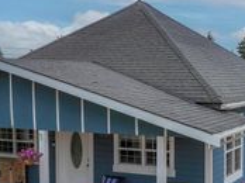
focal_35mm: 69
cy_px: 121
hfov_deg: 28.2
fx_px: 488
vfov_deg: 21.2
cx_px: 137
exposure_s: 1/2000
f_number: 2.8
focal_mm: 12.29
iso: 150
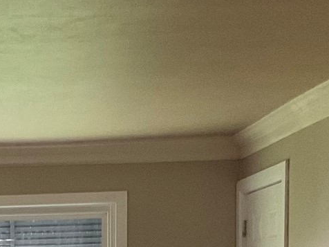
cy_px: 396
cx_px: -26
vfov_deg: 12.0
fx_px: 1112
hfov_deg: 16.4
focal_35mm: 117
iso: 160
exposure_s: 1/60
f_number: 1.8
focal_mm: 3
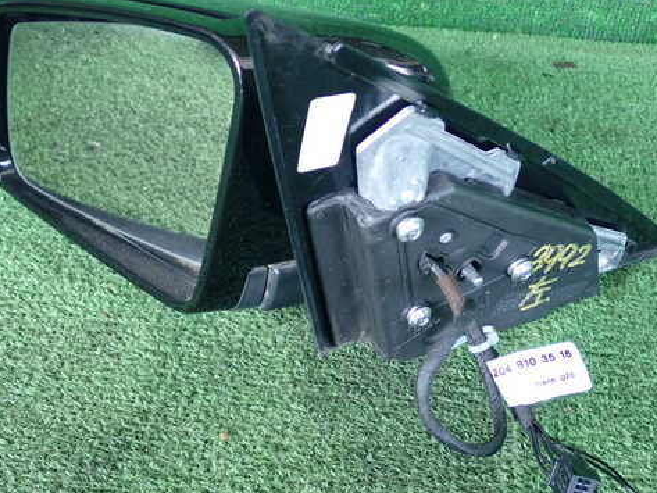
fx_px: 987
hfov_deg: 36.8
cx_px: 368
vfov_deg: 28.0
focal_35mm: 52
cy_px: 265
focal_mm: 7.31
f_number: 2.8
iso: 640
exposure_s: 1/125
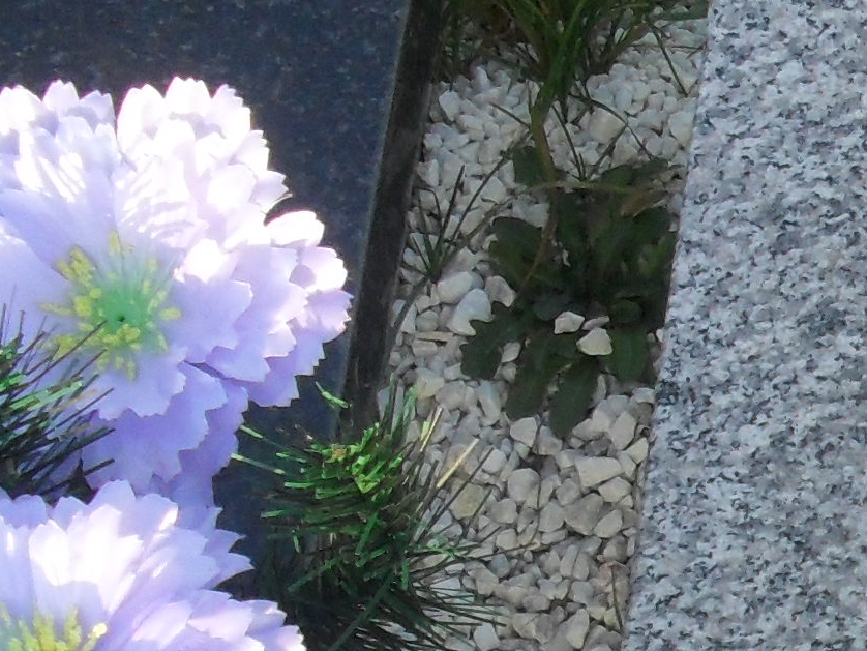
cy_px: 912
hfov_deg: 10.8
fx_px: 4184
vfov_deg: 8.7
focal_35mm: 167
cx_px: 1725
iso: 100
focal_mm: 6.3
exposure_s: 1/350
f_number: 3.2
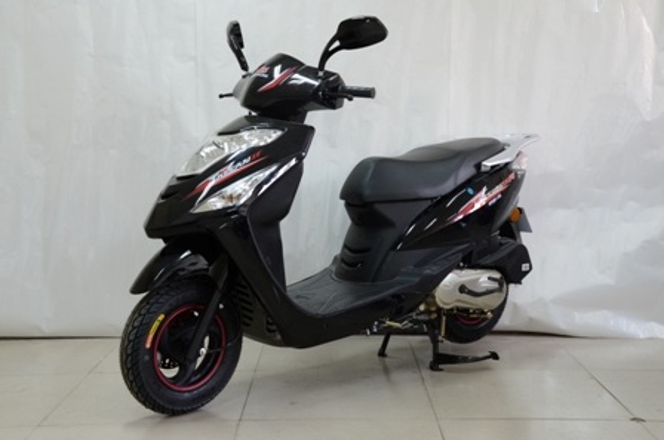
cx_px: 332
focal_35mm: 52
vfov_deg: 25.7
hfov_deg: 37.9
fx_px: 967
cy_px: 220
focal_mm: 35
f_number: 9
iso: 100
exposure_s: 2
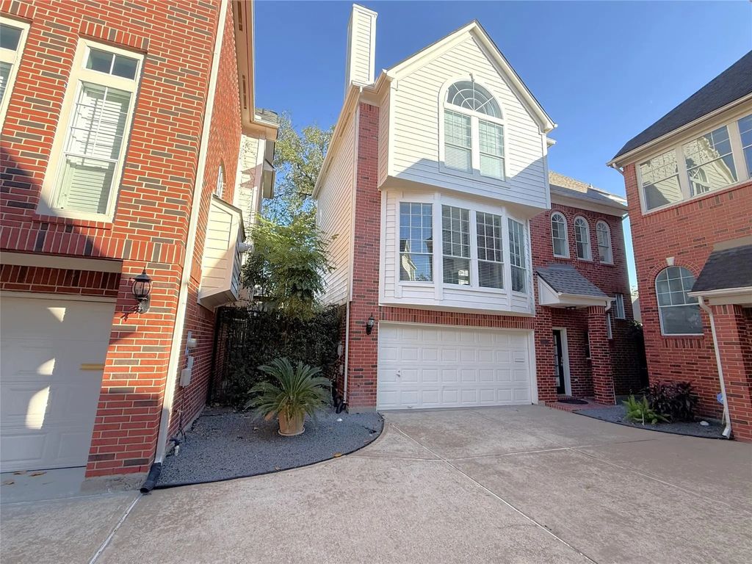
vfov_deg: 85.7
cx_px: 376
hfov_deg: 102.1
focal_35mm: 14
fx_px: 304
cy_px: 282
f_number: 2.2
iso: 64
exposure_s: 1/638
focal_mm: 2.22
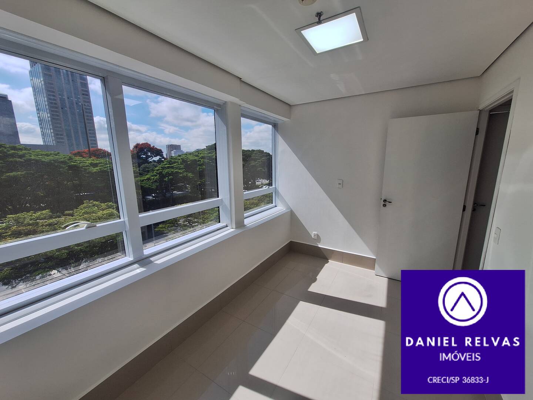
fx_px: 200
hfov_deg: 106.2
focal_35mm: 13
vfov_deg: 89.9
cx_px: 266
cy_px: 200
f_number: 2.2
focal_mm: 1.74
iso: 40
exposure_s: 1/565
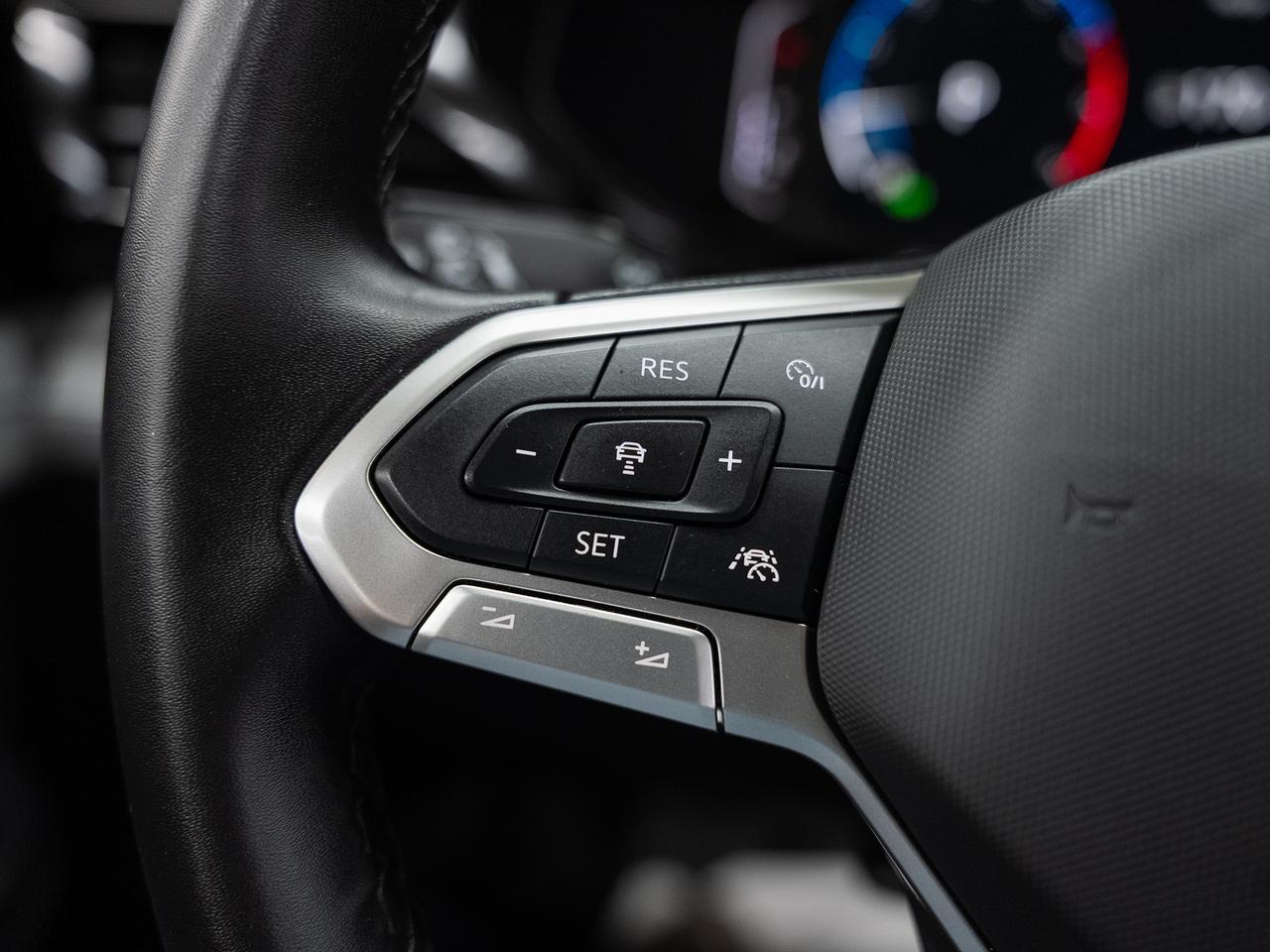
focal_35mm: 31
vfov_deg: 45.5
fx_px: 1135
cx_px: 635
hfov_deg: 58.5
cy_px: 476
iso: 1000
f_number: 3.2
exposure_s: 1/50
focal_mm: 28.6
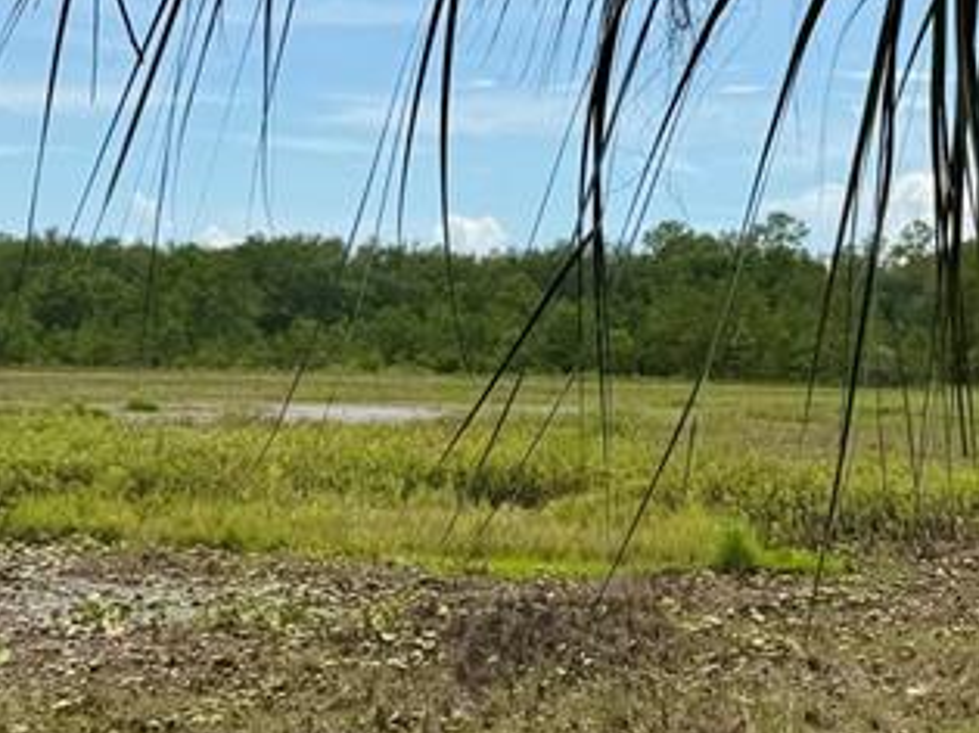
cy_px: 168
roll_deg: -0.9
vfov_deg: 18.7
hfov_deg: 25.0
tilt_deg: +4.4
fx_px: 2205
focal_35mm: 78
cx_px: 591
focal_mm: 6.76
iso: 80
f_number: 1.78
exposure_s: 1/6711
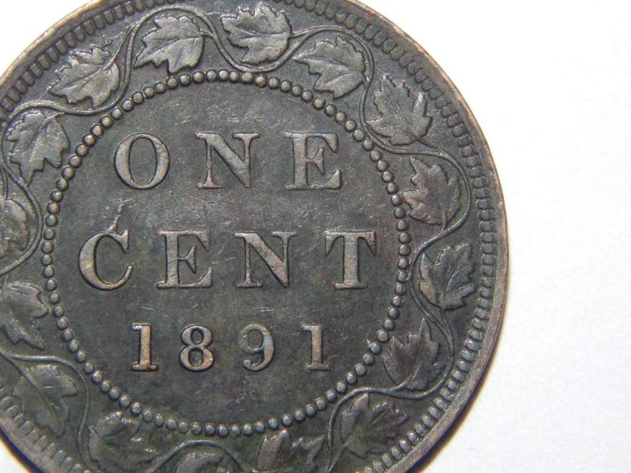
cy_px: 248
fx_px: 3864
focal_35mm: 212
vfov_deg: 7.0
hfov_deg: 9.3
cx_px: 280
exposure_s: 1/30
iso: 200
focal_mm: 32.8
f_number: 10.5
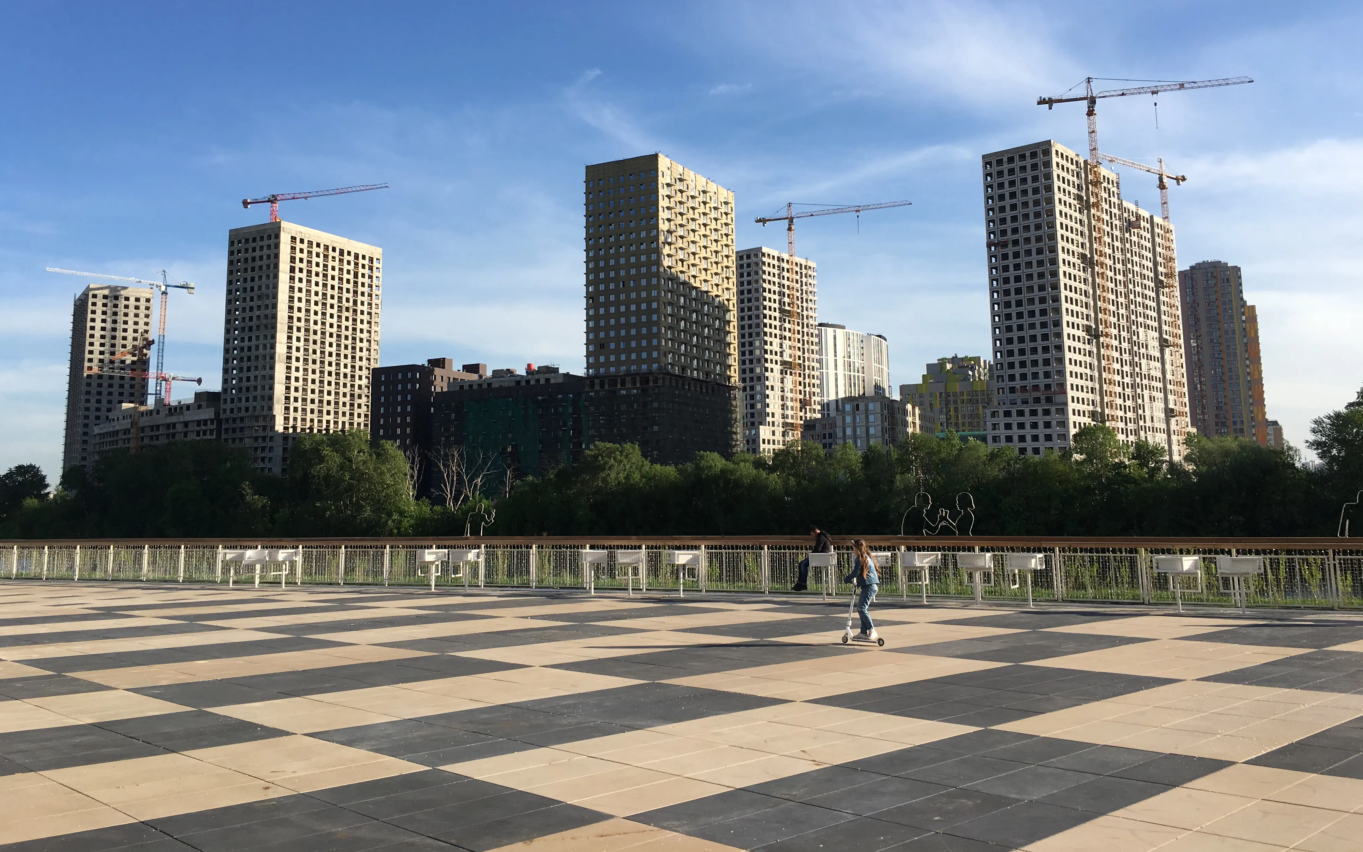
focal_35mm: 31
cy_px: 341
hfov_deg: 61.2
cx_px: 680
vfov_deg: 40.4
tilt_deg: +8.8
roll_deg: -0.1
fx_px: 1152
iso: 25
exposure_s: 1/1326
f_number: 2.2
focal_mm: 4.15
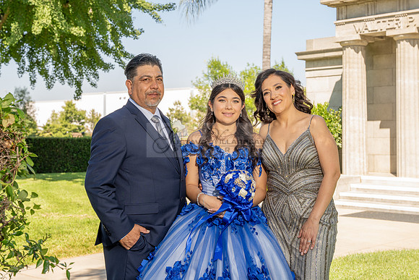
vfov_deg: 22.8
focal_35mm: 59
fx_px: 691
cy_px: 120
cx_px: 234
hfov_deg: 33.7
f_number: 6.3
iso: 64
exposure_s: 1/125
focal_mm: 51.9
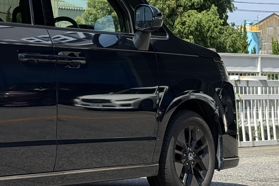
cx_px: -91
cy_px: 53
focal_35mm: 137
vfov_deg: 10.0
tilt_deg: +2.7
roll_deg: -0.3
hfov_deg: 14.3
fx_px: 1062
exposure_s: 1/3891
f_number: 1.78
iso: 100
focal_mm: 6.76
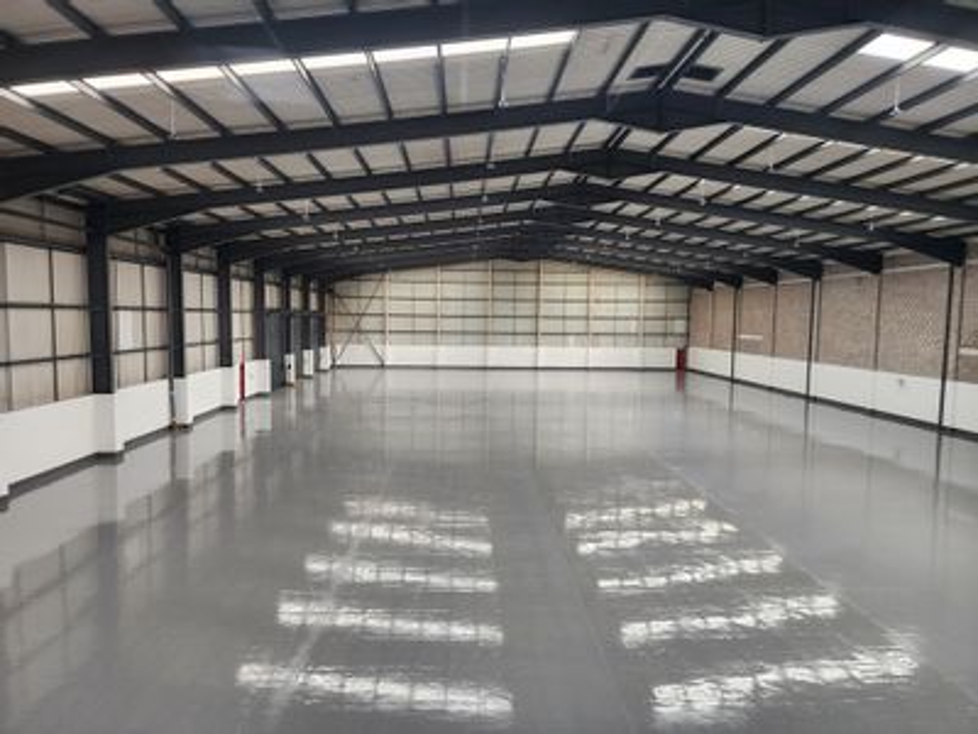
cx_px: 489
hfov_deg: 73.9
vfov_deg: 58.9
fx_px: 650
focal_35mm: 23
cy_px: 367
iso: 80
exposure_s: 1/120
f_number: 1.8
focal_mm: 6.4
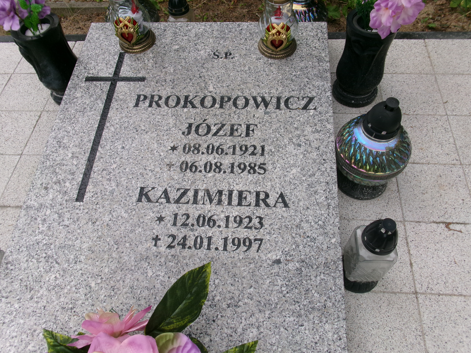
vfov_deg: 49.7
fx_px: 381
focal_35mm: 28
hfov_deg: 63.4
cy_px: 176
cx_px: 236
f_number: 10.8
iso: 100
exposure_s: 1/70
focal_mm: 5.1
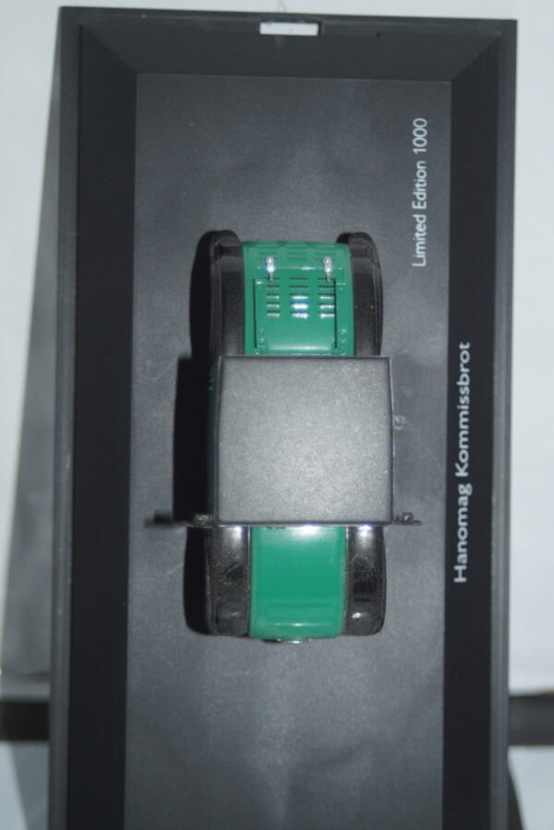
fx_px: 2077
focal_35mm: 90
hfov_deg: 15.2
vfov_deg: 22.6
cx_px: 277
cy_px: 415
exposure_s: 1/60
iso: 200
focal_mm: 60
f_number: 5.6
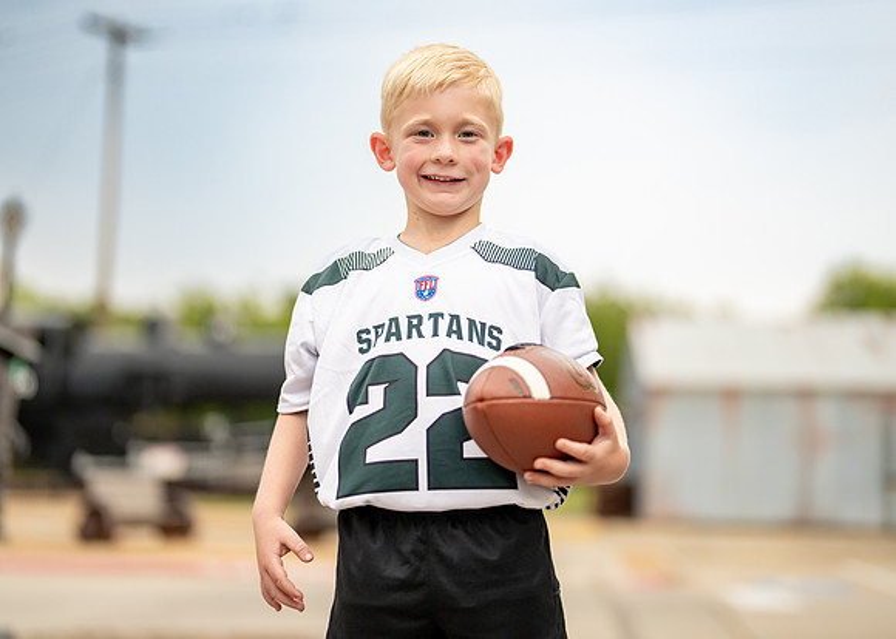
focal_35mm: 63
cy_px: 271
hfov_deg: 31.3
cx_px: 451
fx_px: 1600
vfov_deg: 22.6
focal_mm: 50
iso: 320
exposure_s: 1/1600
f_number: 1.2
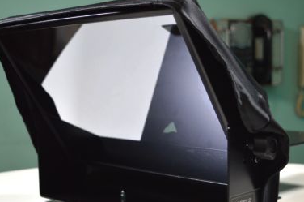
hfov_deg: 30.1
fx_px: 565
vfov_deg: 20.1
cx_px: 136
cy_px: 140
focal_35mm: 67
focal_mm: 28
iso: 400
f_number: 4.2
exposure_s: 1/125
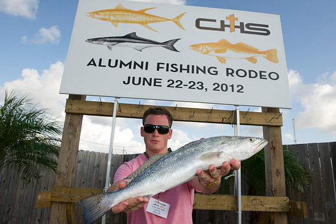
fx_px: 224
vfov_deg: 53.1
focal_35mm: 24
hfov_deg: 73.8
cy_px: 112
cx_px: 168
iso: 200
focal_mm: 24
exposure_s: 1/250
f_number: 8
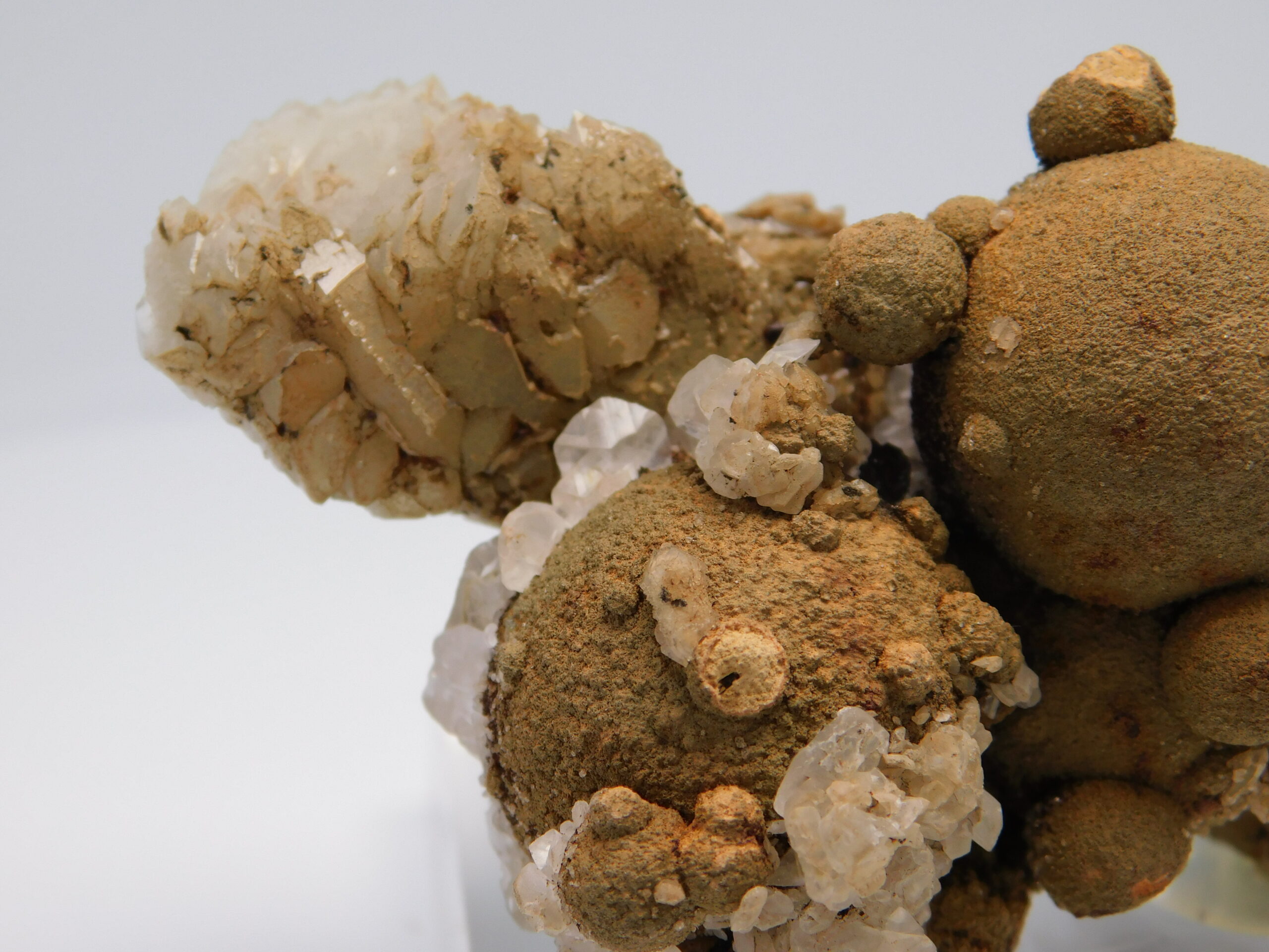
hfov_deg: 27.4
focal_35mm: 71
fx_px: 2603
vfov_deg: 20.7
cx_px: 634
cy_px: 476
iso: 125
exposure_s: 1/160
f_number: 4.3
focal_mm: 12.6
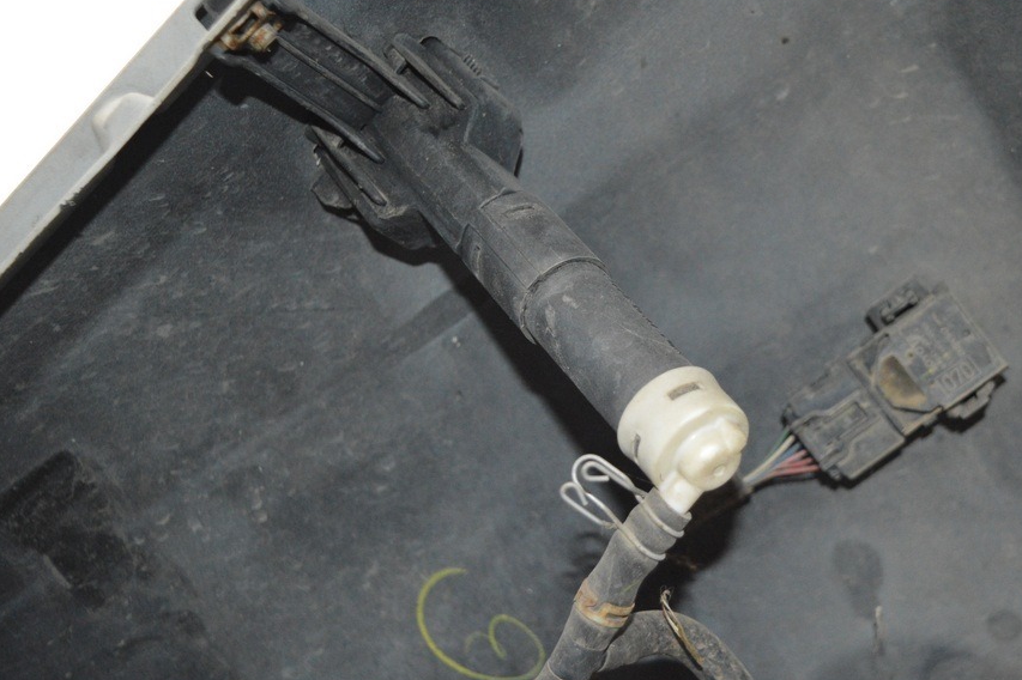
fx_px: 1532
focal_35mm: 54
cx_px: 592
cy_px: 351
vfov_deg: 25.0
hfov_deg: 36.8
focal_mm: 30
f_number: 4.2
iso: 2200
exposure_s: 1/30
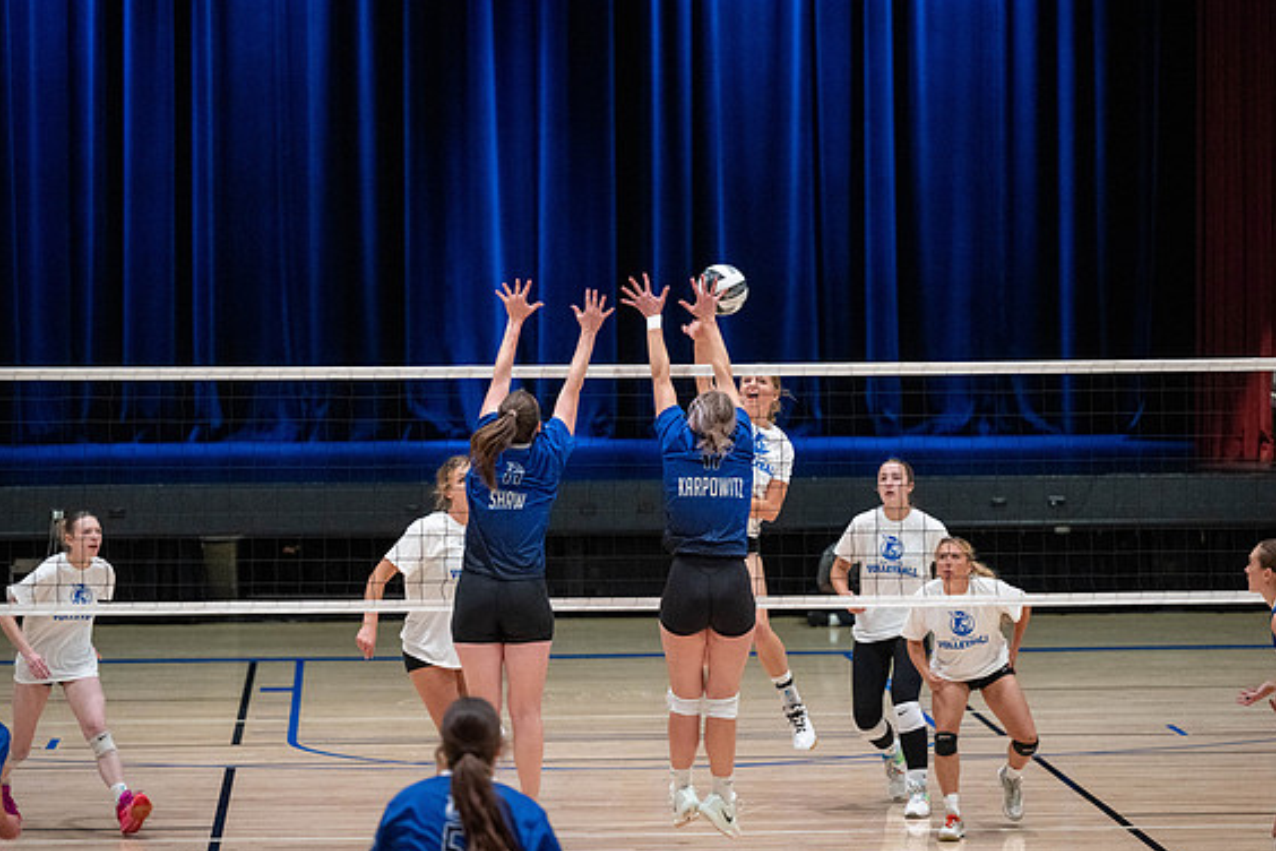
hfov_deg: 14.0
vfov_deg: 9.3
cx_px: 649
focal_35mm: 147
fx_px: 5210
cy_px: 436
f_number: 2.8
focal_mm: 125
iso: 5000
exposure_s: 1/500
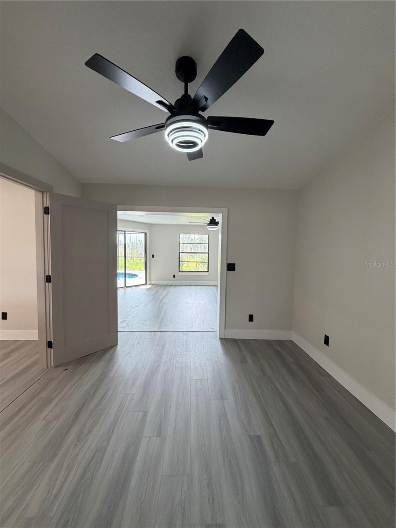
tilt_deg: -4.4
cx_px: 198
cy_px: 264
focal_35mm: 14
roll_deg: -1.2
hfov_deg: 85.7
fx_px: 214
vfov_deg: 102.1
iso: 200
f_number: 2.2
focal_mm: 2.22
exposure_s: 1/121
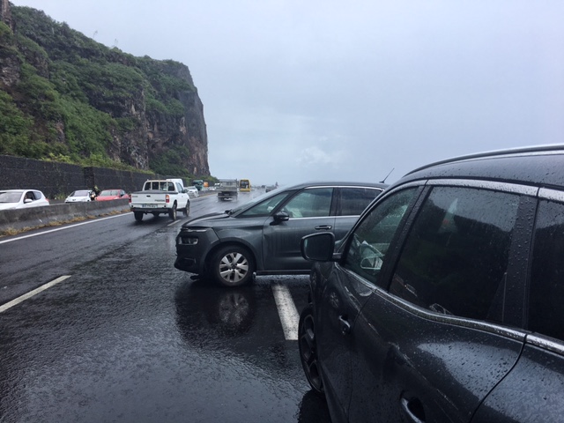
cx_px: 282
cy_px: 212
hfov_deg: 61.7
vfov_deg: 48.2
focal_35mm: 29
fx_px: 472
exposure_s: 1/845
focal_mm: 4.15
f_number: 2.2
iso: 25
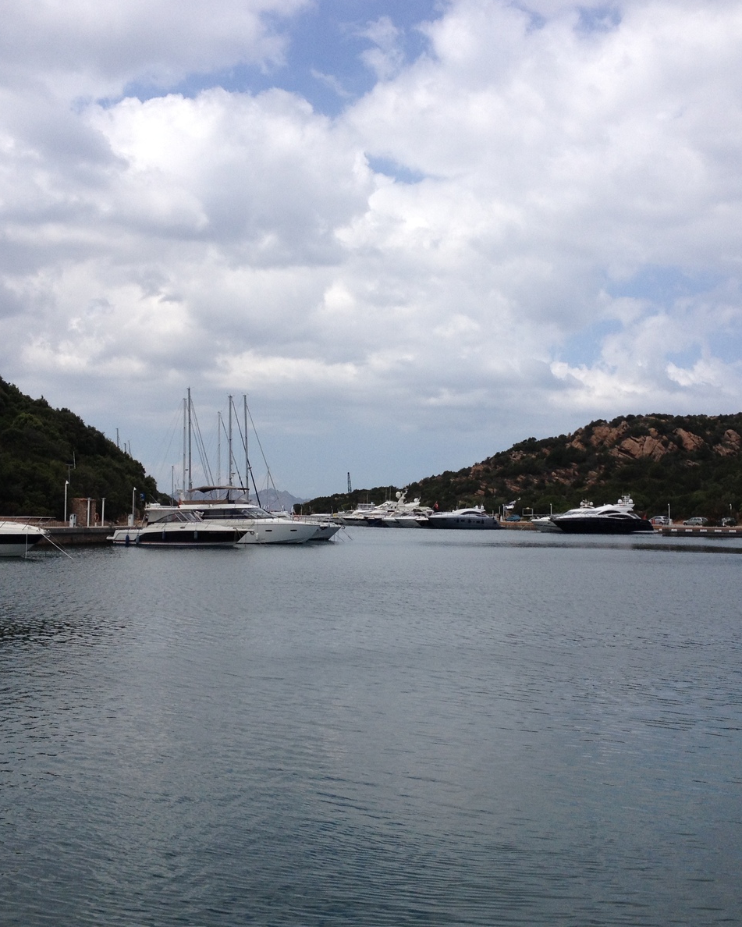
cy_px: 460
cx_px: 396
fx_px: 1262
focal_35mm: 46
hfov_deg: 32.7
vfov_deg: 40.3
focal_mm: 4.28
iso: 50
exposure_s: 1/2632
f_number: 2.4
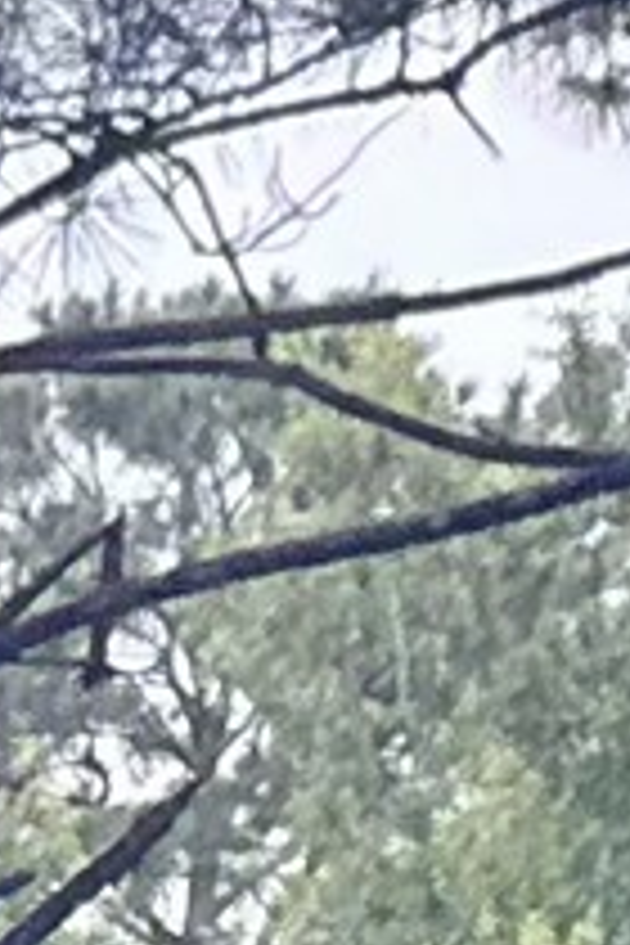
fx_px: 6378
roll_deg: -2.9
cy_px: 3046
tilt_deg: +4.2
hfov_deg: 4.4
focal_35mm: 243
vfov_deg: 7.3
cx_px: -3164
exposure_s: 1/223
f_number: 1.78
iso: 200
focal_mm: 6.76
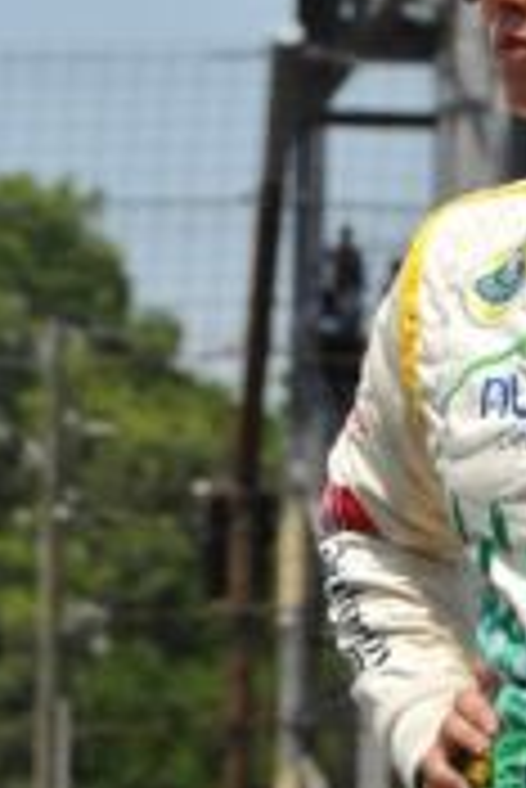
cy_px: -144
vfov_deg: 6.8
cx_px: 492
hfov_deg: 4.6
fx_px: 6562
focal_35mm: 300
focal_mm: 70
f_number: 5
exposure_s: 1/6400
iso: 1000
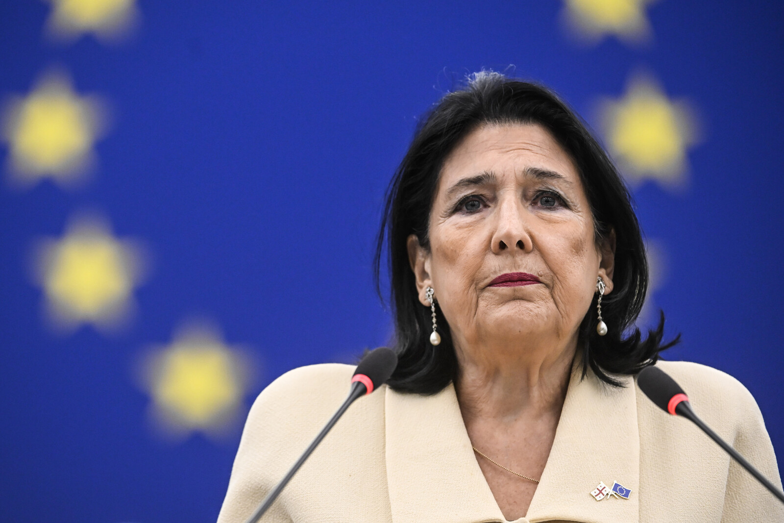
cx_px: 392
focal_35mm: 250
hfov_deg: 8.2
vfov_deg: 5.5
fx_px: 5445
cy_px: 262
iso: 3200
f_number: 4
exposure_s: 1/250
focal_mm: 250
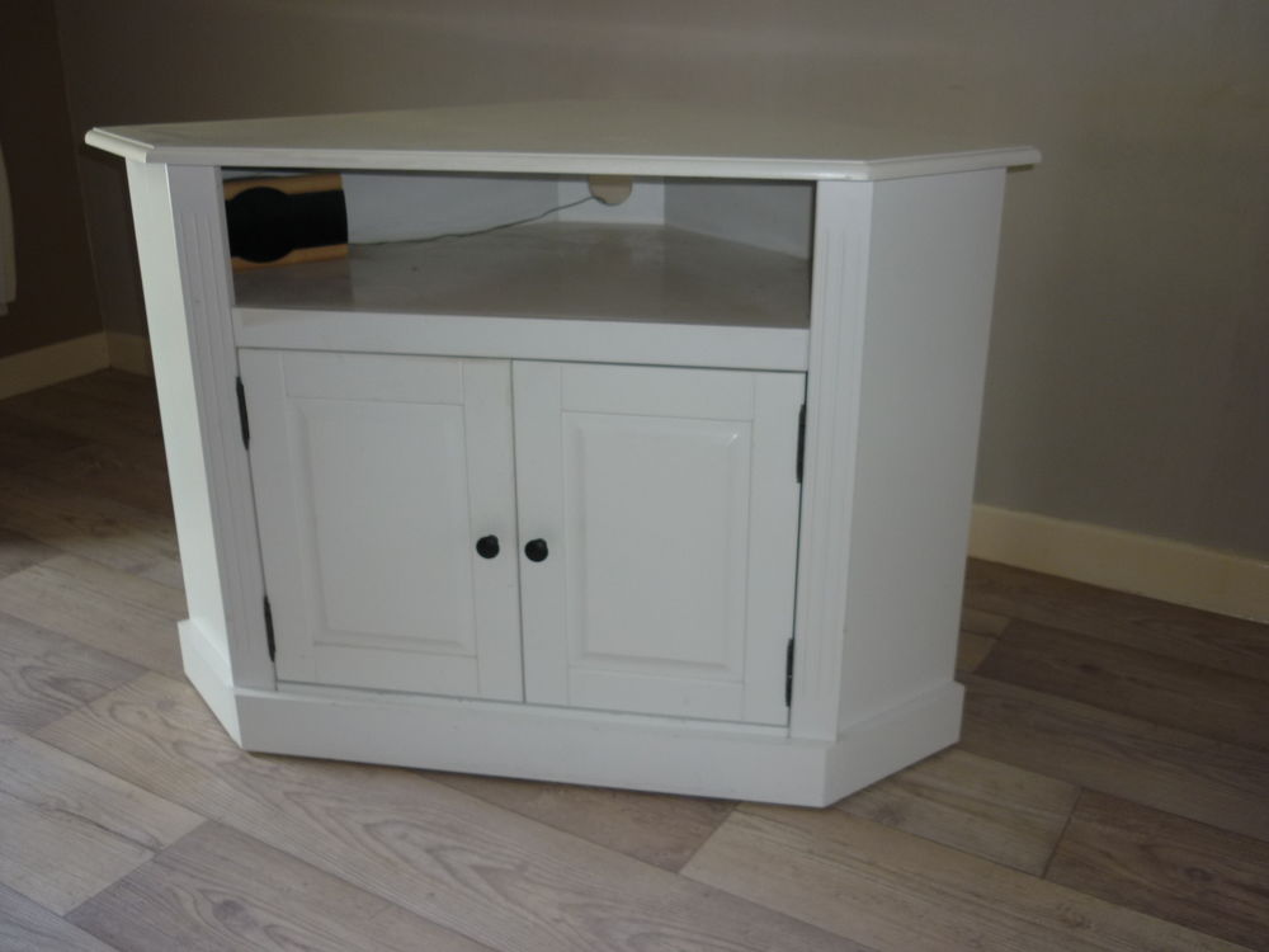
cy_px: 476
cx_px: 634
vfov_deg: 42.9
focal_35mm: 33
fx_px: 1210
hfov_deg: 55.4
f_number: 2.8
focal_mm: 5.5
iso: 100
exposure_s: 1/30
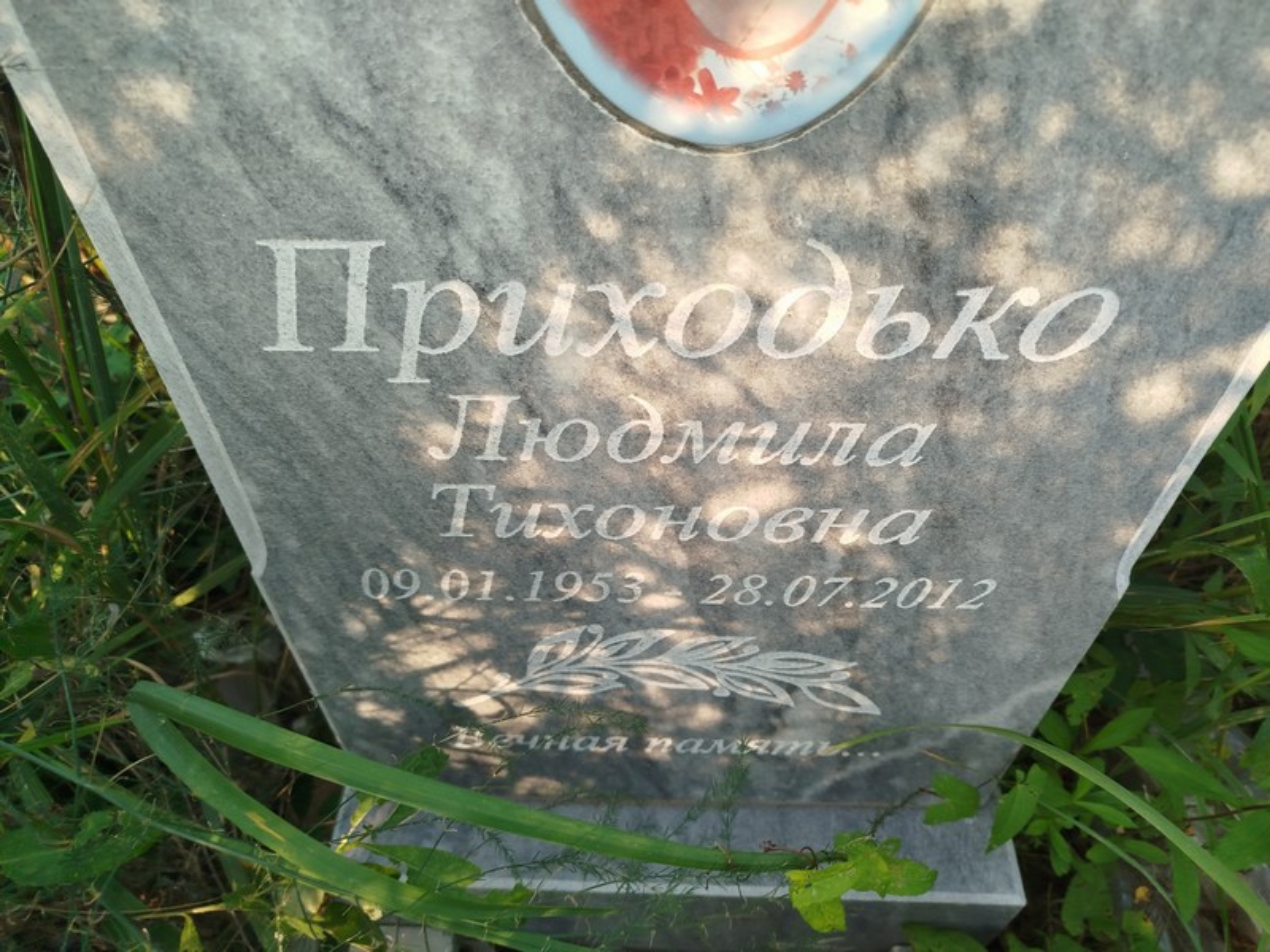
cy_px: 476
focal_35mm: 24
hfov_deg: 71.6
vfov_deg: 56.8
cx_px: 635
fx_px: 881
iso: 50
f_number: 1.7
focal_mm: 5.31
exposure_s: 1/100
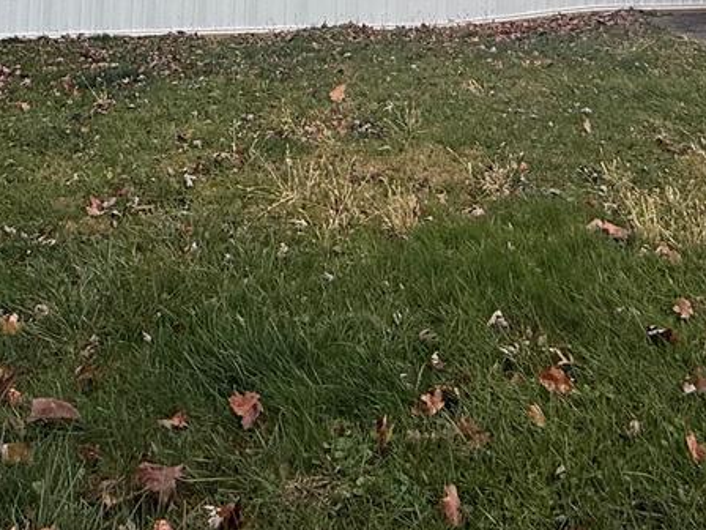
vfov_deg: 26.8
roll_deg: -1.6
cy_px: -170
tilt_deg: +3.0
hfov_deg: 42.1
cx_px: 369
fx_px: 918
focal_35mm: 45
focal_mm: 2.22
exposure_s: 1/482
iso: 64
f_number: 2.2
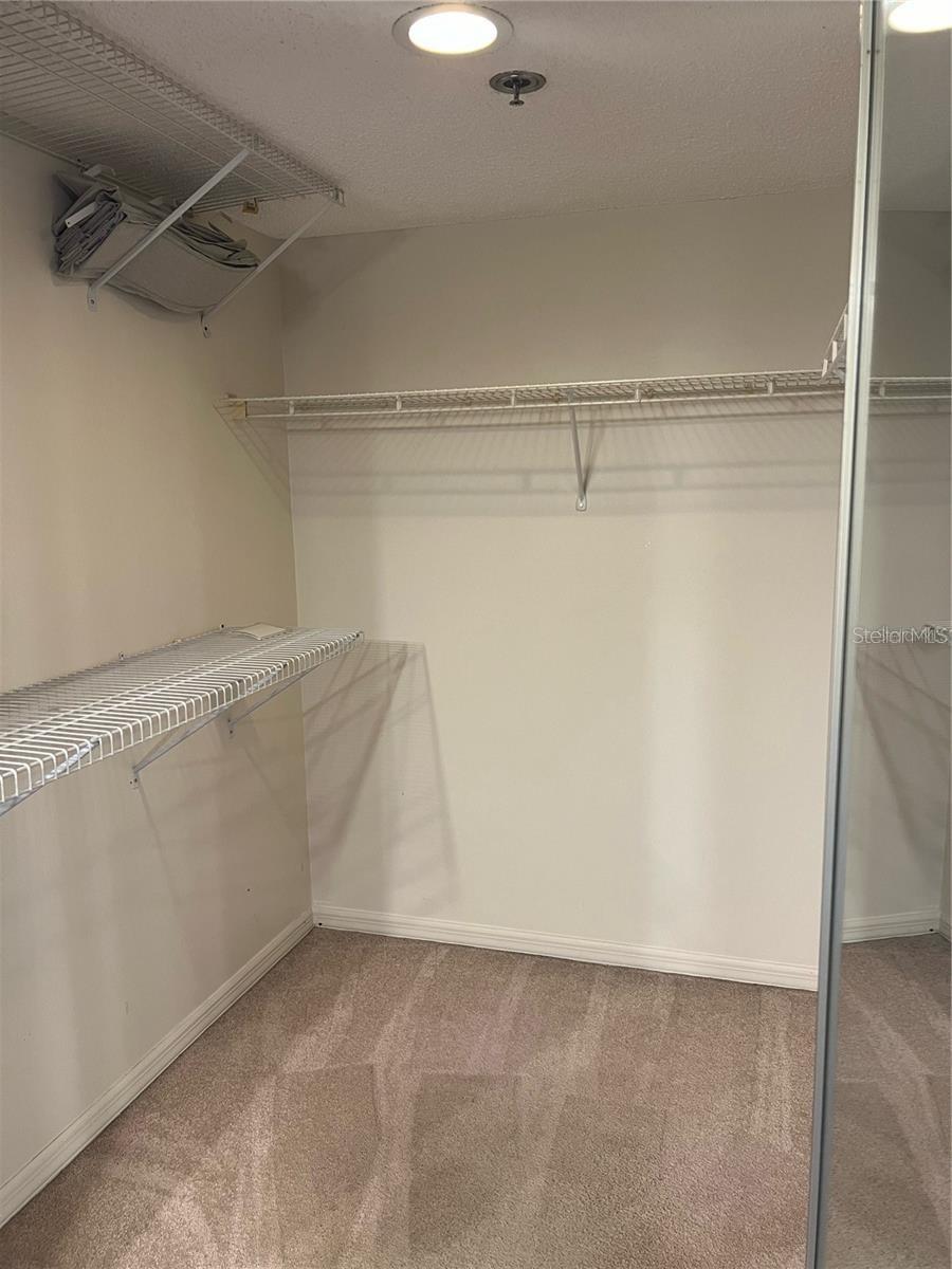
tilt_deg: -9.6
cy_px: 634
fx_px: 953
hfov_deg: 53.1
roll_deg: +1.5
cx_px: 476
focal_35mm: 26
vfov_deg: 67.3
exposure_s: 1/60
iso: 160
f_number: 1.5
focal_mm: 5.7
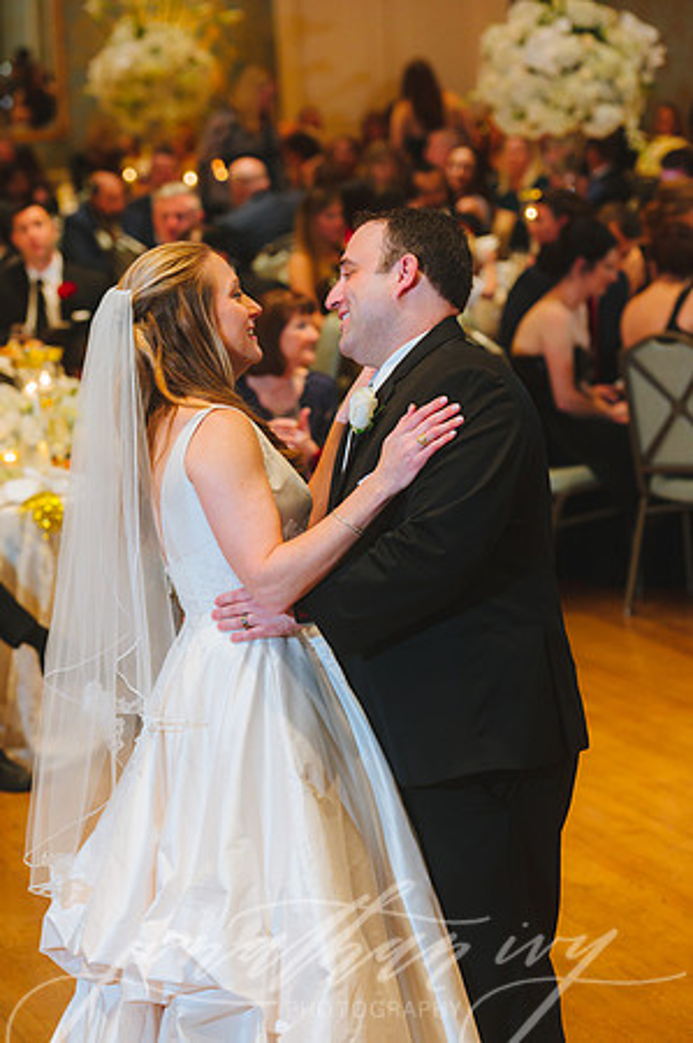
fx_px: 3241
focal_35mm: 112
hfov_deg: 12.2
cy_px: 522
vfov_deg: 18.3
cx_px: 346
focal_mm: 112
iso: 2500
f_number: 2.8
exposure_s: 1/60
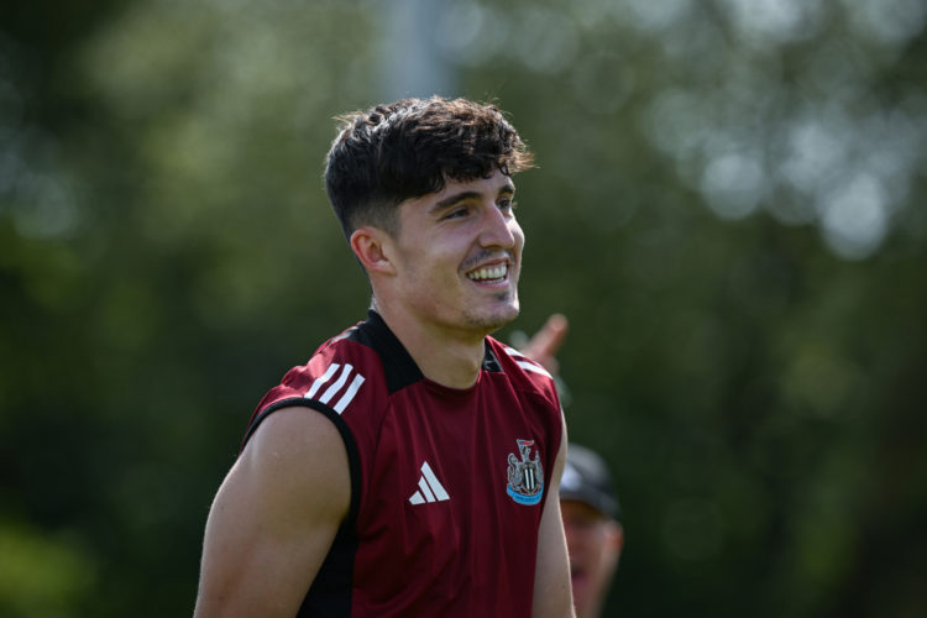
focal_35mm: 400
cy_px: 309
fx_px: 10299
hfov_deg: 5.2
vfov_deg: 3.4
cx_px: 464
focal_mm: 400
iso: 200
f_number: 5
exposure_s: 1/1000
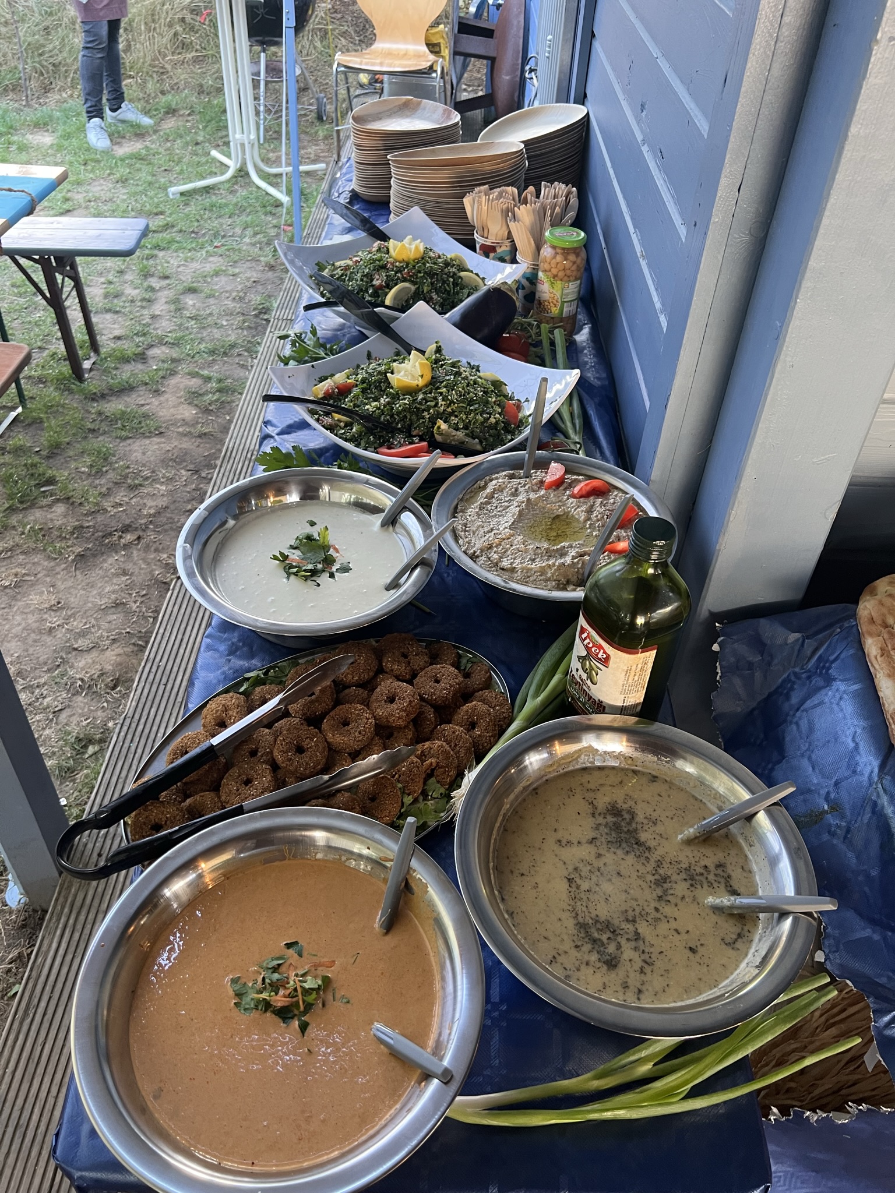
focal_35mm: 26
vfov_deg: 67.3
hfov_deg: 53.1
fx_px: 896
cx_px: 448
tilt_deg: -41.8
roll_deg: -1.4
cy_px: 596
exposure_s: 1/50
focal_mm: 5.7
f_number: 1.5
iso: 250
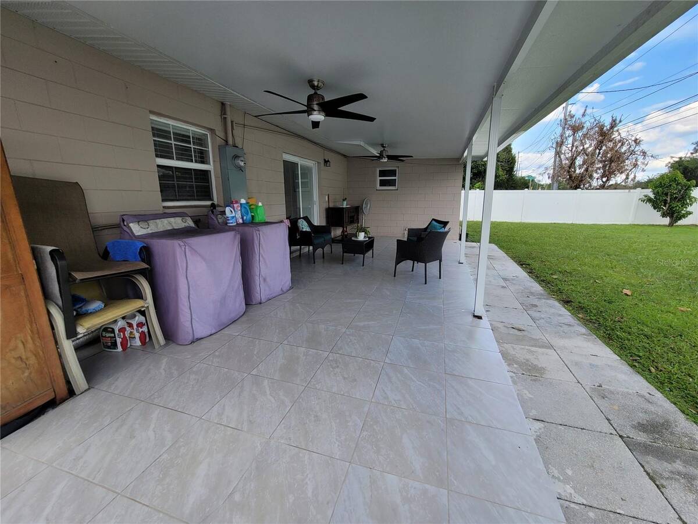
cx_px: 349
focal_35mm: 13
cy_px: 262
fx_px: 262
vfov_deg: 89.9
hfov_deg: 106.2
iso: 64
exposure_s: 1/562
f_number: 2.2
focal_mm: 2.2
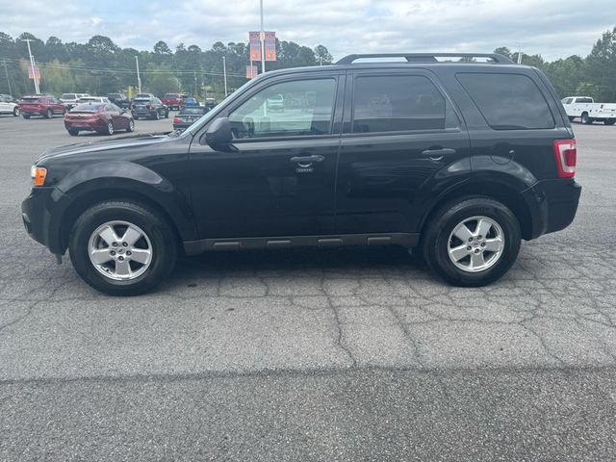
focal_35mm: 24
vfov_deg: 56.8
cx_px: 308
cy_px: 231
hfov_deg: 71.6
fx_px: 427
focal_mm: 6.76
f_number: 1.78
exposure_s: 1/2105
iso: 80
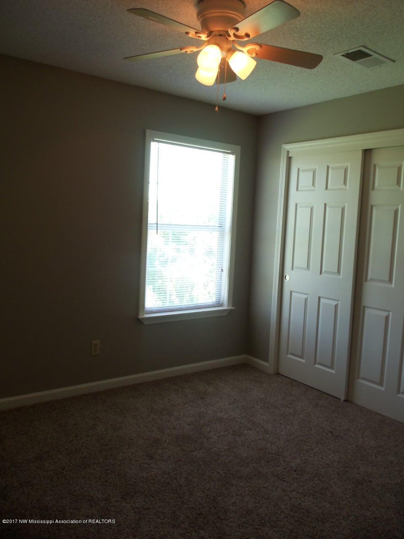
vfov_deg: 61.7
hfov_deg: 48.2
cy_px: 270
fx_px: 451
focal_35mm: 29
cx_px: 202
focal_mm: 5.2
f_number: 3.4
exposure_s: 1/30
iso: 80
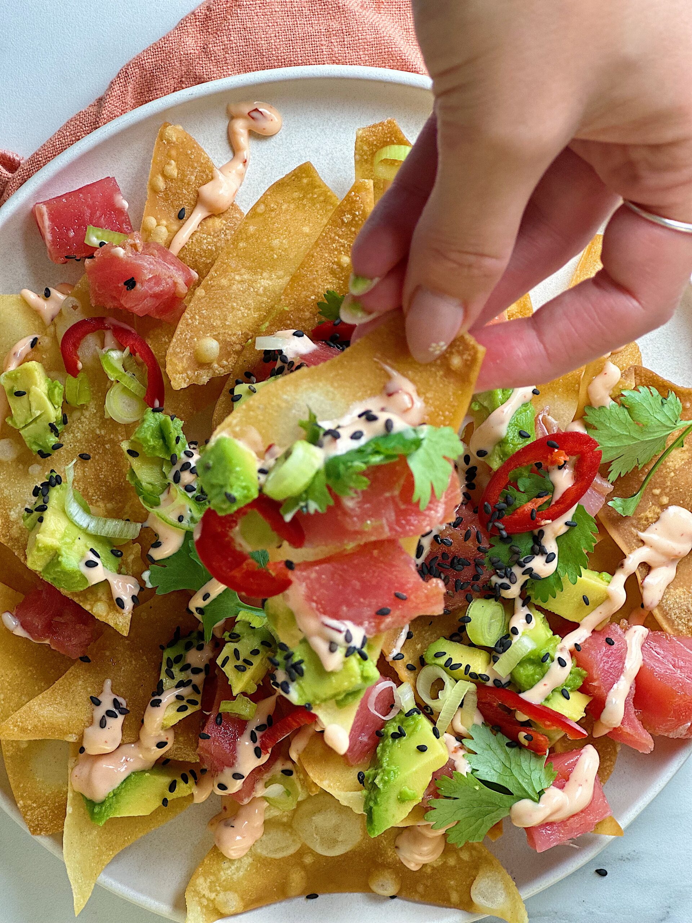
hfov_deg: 19.1
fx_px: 2052
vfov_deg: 25.3
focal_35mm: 77
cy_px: 462
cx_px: 346
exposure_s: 1/33
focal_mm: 9
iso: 125
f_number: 2.8
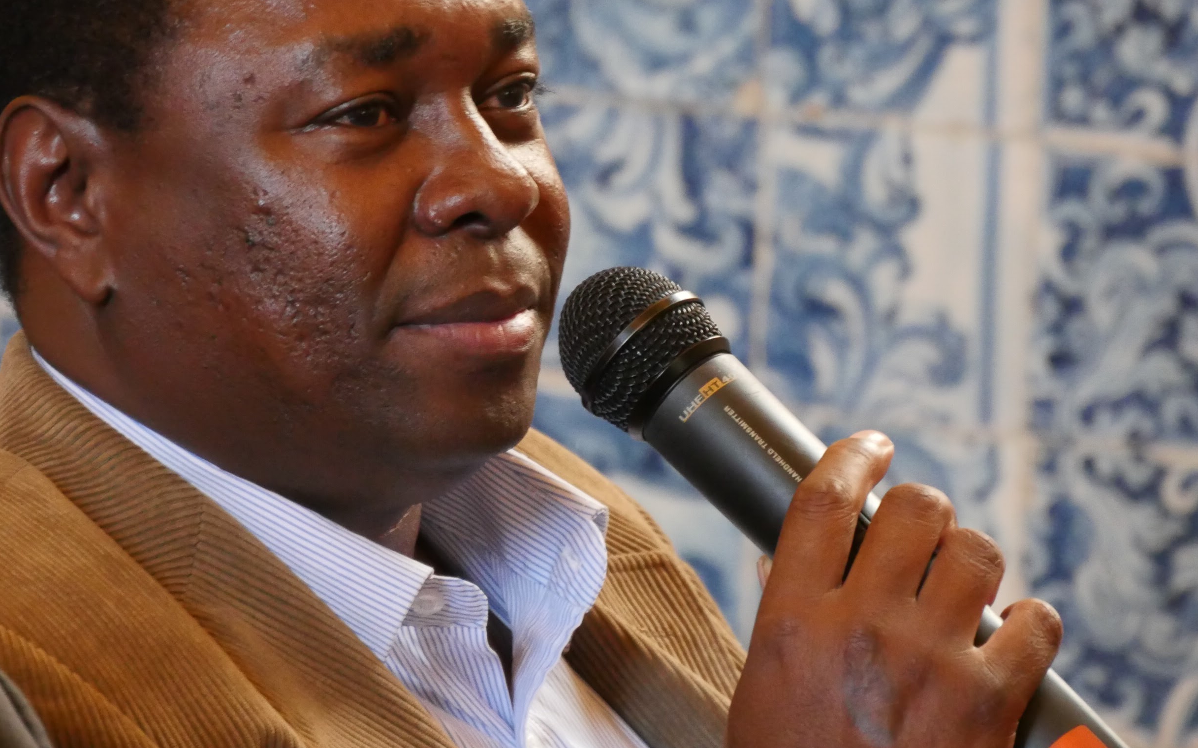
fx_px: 12994
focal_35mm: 398
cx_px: 541
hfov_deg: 5.3
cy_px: 365
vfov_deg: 3.3
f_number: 5.6
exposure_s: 1/40
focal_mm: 140
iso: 3200
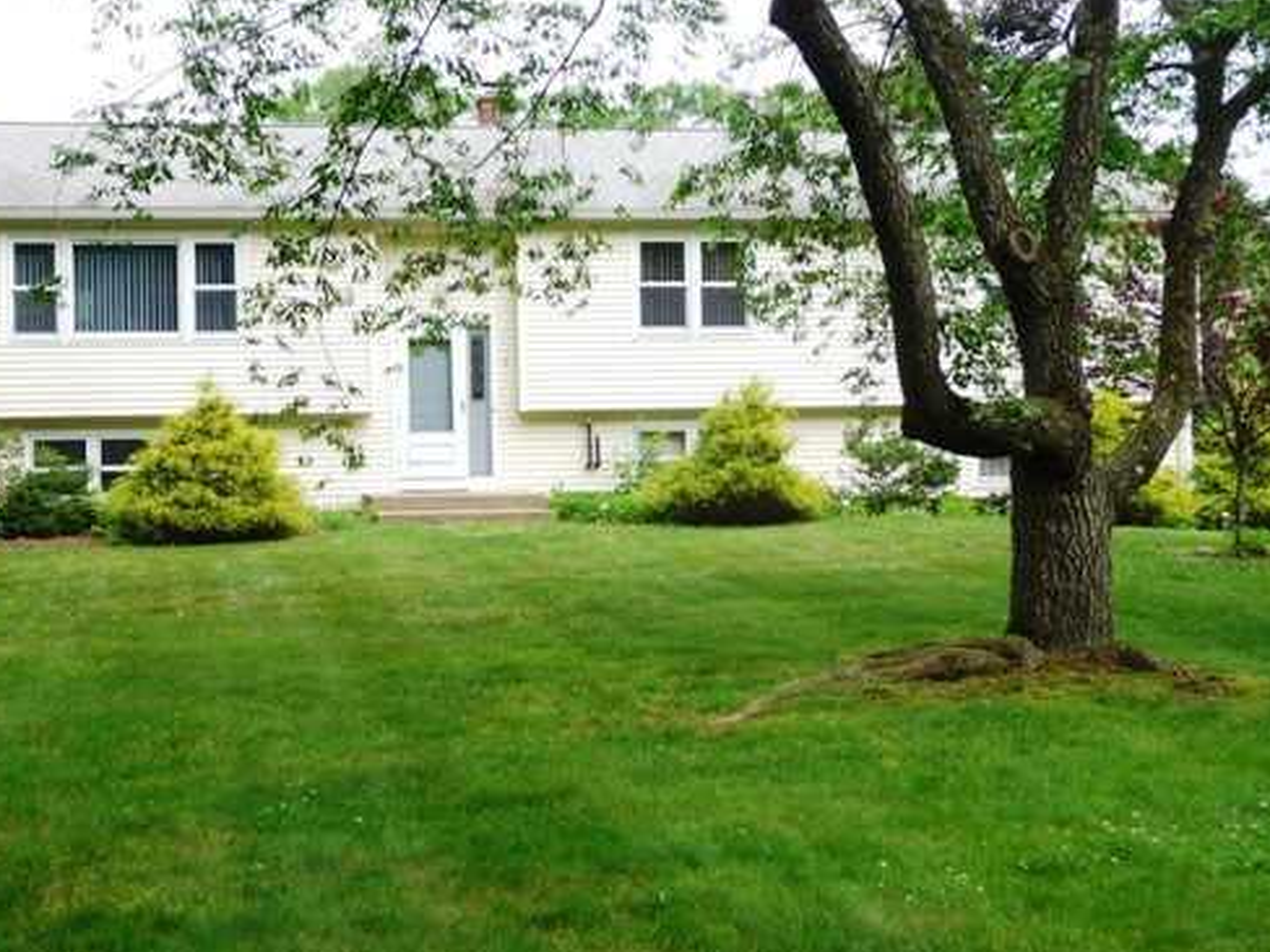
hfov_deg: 32.6
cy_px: 429
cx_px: 507
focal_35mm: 59
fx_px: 2165
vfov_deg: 24.8
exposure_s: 1/160
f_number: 4.1
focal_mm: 7.6
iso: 100
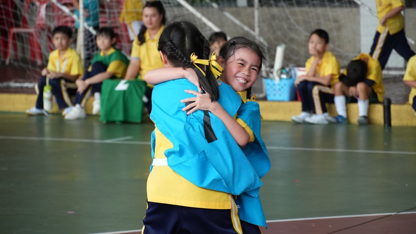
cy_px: 104
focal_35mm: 174
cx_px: 207
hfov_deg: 12.4
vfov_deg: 7.0
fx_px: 1920
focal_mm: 110
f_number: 5.6
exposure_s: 1/500
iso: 1250
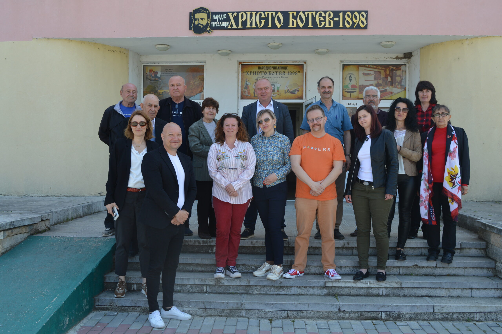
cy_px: 167
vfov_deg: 36.8
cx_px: 251
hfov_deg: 53.2
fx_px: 502
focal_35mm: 36
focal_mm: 24
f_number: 6.3
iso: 100
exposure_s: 1/160
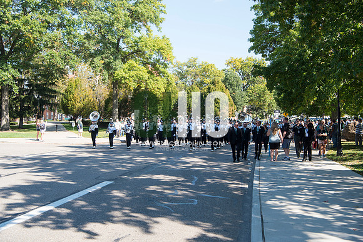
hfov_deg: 50.7
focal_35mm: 38
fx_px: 383
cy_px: 121
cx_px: 182
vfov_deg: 35.1
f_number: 5.6
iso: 200
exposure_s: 1/400
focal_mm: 38
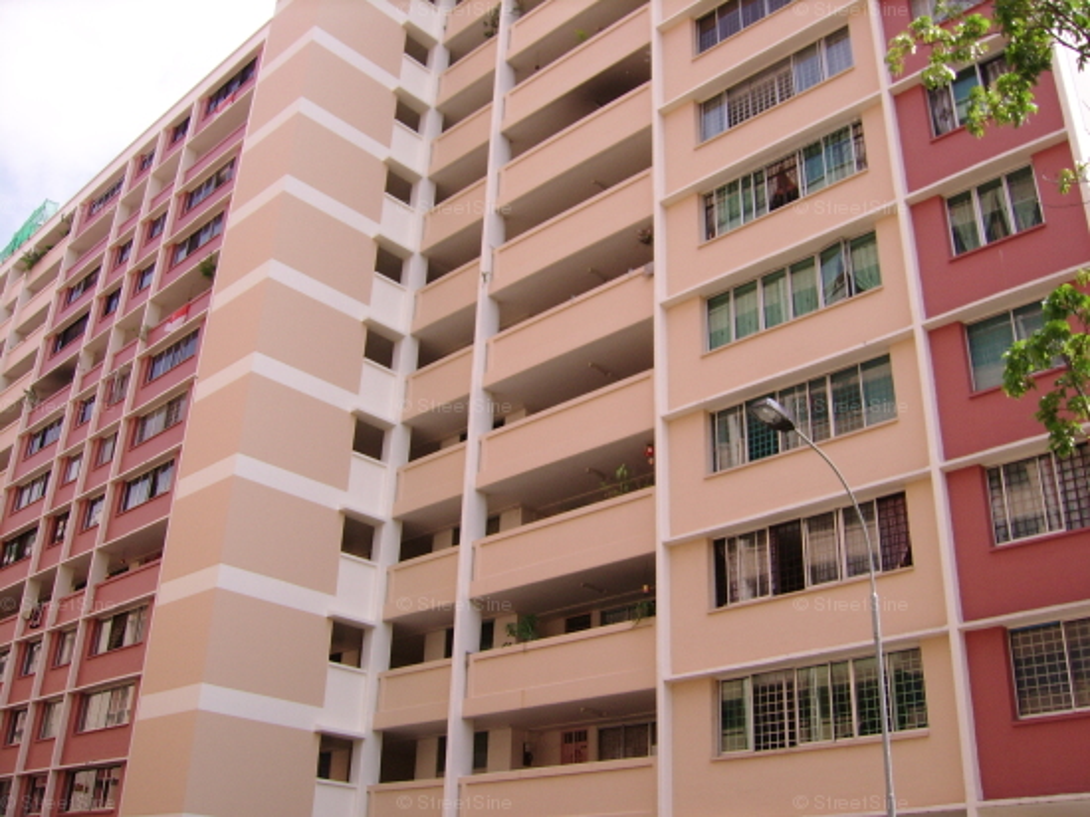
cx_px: 545
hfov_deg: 52.6
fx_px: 1102
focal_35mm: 35
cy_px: 408
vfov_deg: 40.7
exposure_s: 1/272
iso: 50
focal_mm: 5.95
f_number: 5.8
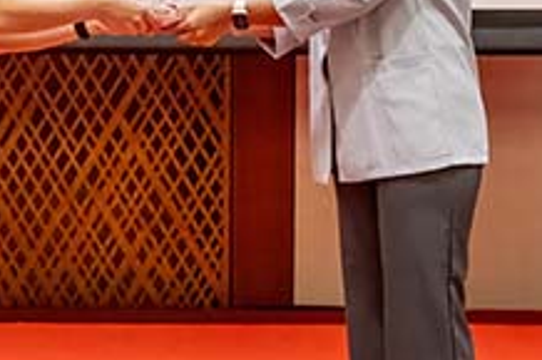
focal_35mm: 134
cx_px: -62
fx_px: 2019
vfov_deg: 9.9
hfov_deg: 14.9
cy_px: -169
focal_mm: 30.5
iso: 5600
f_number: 5.6
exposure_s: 1/200
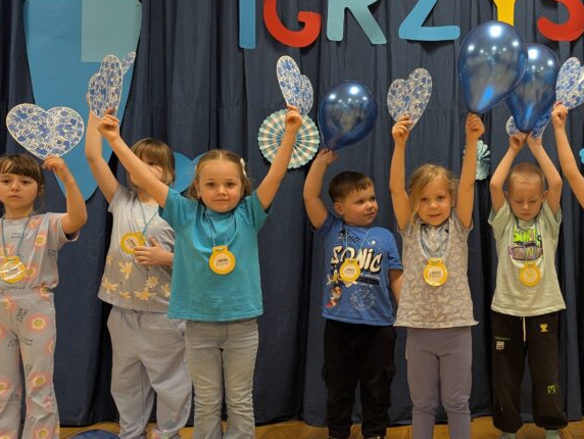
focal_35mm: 43
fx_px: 726
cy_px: 241
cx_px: 479
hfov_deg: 41.6
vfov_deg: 33.6
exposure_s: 1/96
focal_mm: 6.81
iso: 98
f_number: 1.85
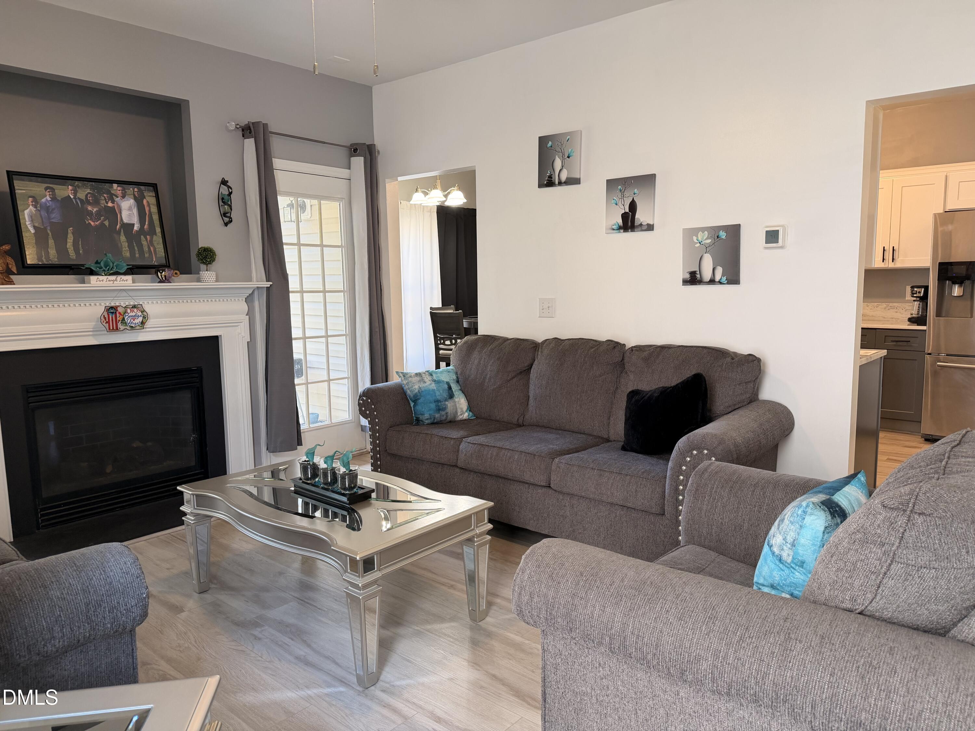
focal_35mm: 24
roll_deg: +1.1
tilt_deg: -7.4
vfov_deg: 56.8
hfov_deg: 71.6
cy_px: 366
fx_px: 676
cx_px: 488
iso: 160
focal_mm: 6.76
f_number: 1.78
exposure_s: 1/60
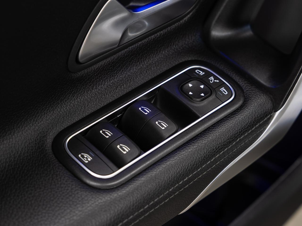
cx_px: 158
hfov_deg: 20.7
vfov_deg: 15.6
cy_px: 103
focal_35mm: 95
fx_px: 825
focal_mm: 70
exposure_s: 1/5
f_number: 5.6
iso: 100
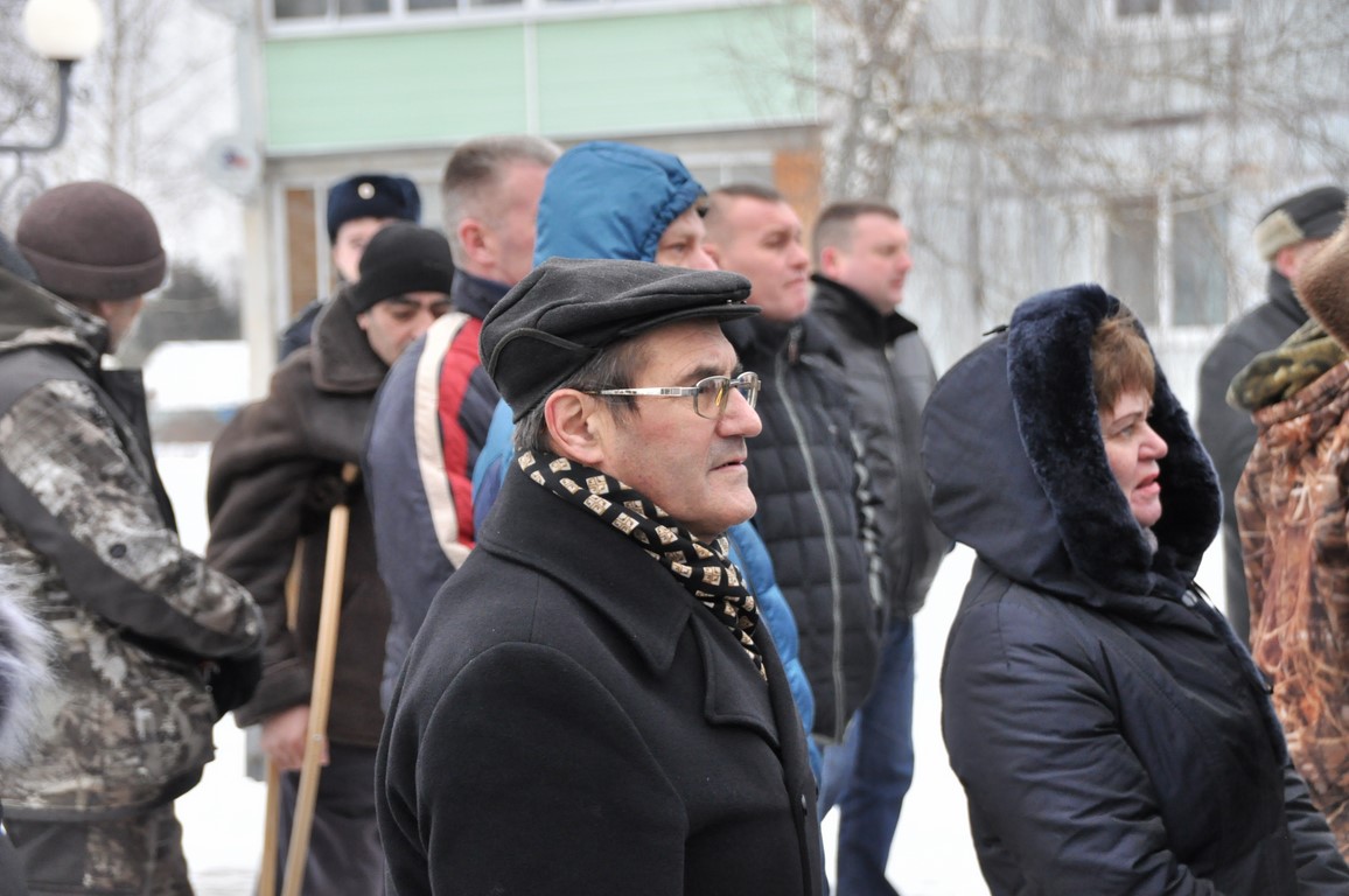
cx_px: 674
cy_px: 448
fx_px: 4211
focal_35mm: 112
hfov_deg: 18.2
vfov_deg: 12.1
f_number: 5
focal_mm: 75
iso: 1000
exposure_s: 1/400
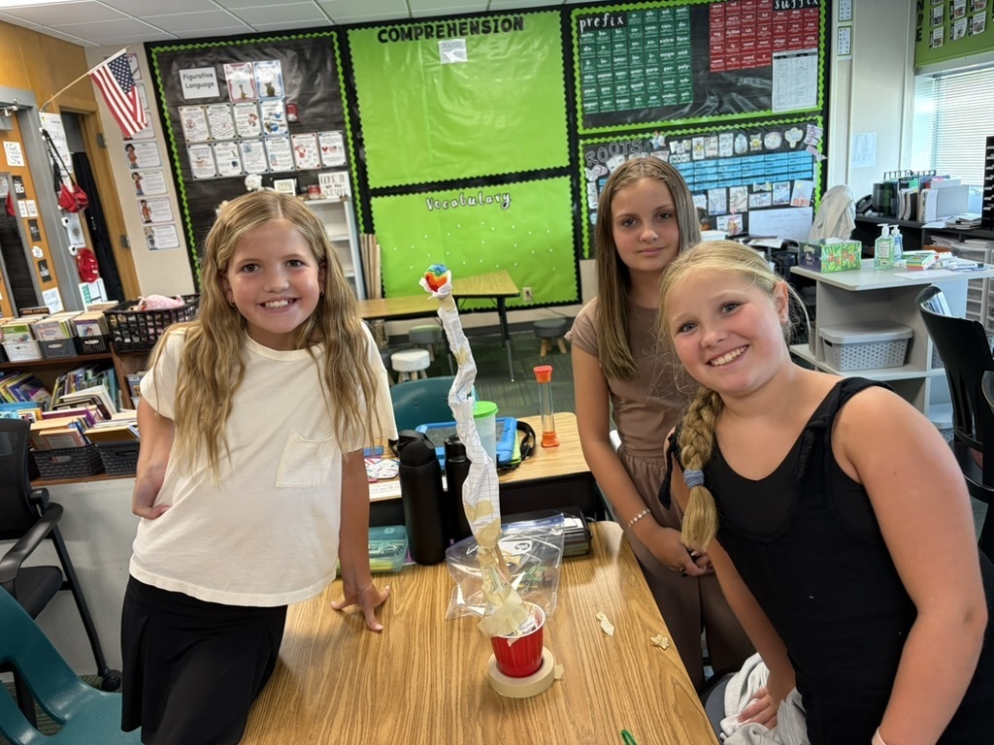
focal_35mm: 26
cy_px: 372
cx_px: 497
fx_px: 747
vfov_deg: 53.1
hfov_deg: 67.3
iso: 125
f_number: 1.6
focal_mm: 5.96
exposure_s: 1/75
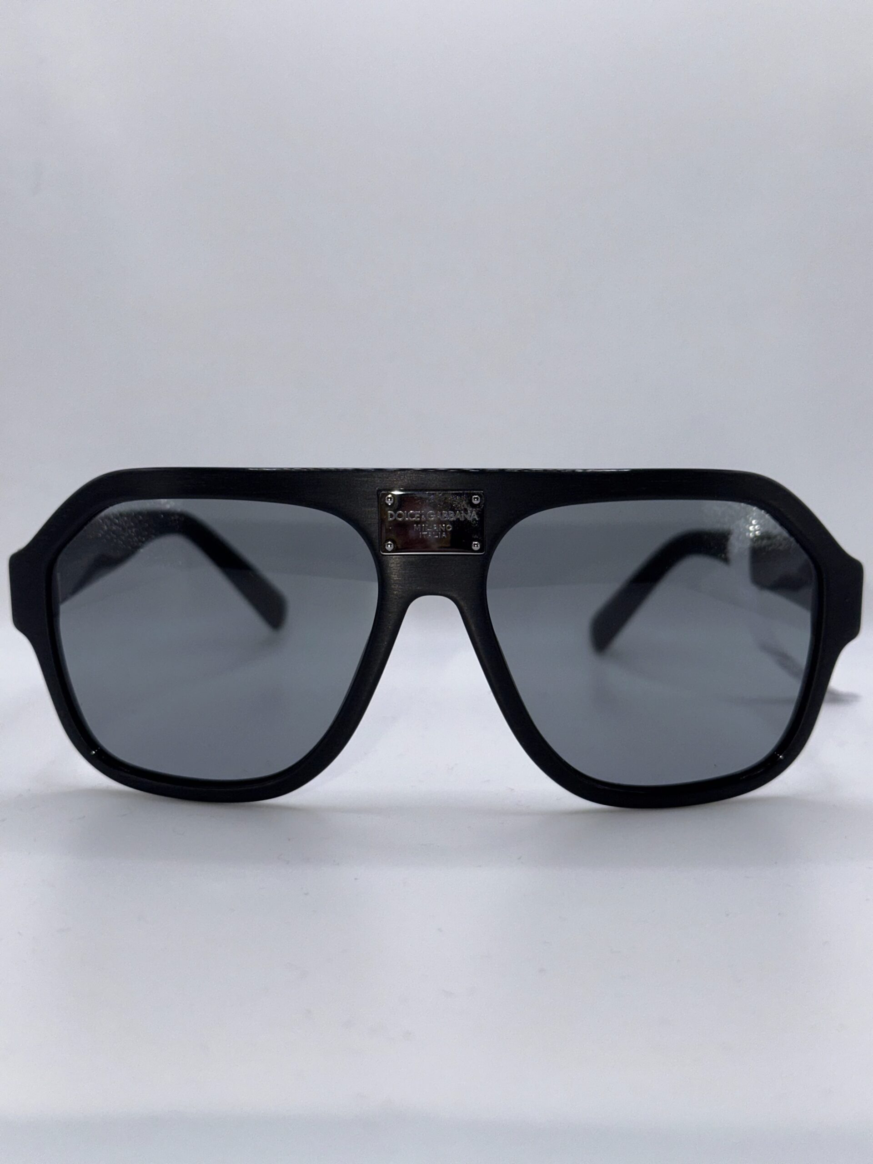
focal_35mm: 48
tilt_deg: -12.9
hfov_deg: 30.3
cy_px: 582
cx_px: 436
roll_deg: -1.8
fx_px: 1614
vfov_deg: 39.7
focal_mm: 6.86
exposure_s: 1/1050
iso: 40
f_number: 1.78
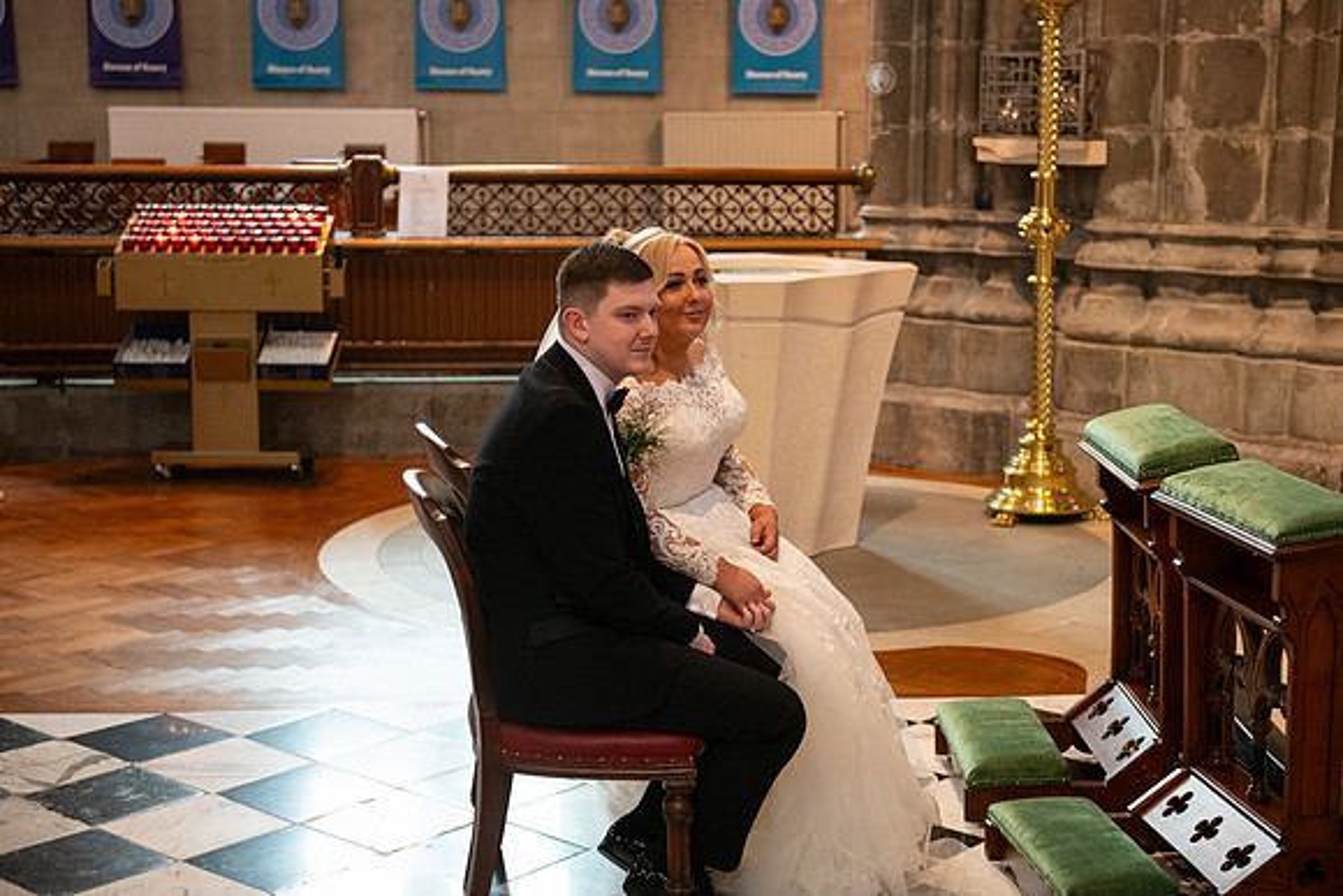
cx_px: 672
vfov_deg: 24.2
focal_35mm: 56
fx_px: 2090
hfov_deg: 35.6
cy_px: 448
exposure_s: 1/160
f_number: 3.5
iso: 1250
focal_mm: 56
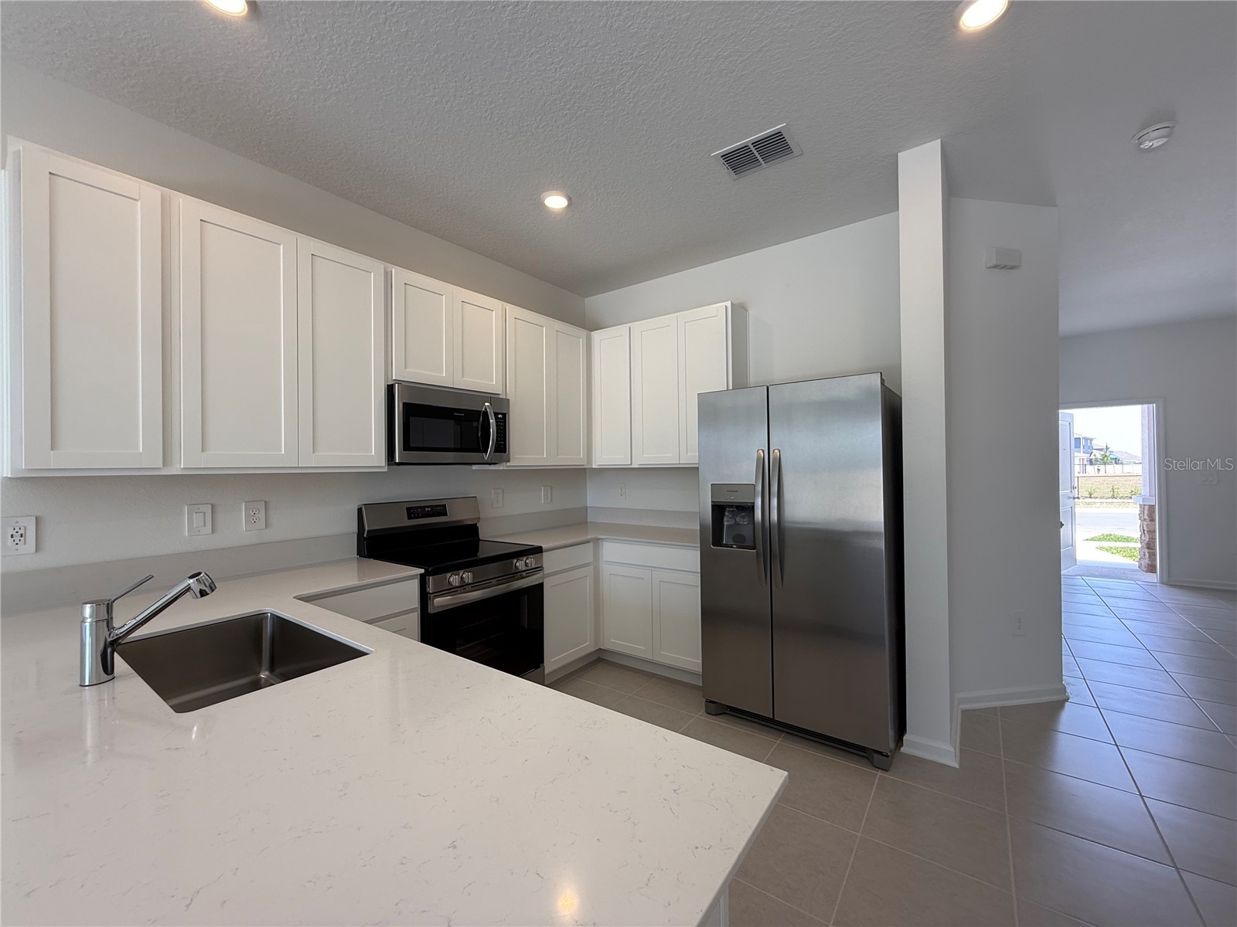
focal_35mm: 14
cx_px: 618
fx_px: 500
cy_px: 464
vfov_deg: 85.7
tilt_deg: +4.4
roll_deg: +0.9
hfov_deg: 102.1
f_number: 2.2
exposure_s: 1/120
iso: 80
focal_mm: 2.22
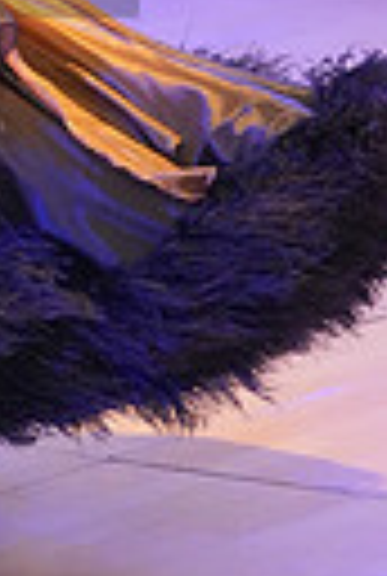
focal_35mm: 316
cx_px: -479
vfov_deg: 6.5
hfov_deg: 4.3
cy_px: -130
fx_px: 5068
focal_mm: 70
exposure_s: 1/500
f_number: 2
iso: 5000
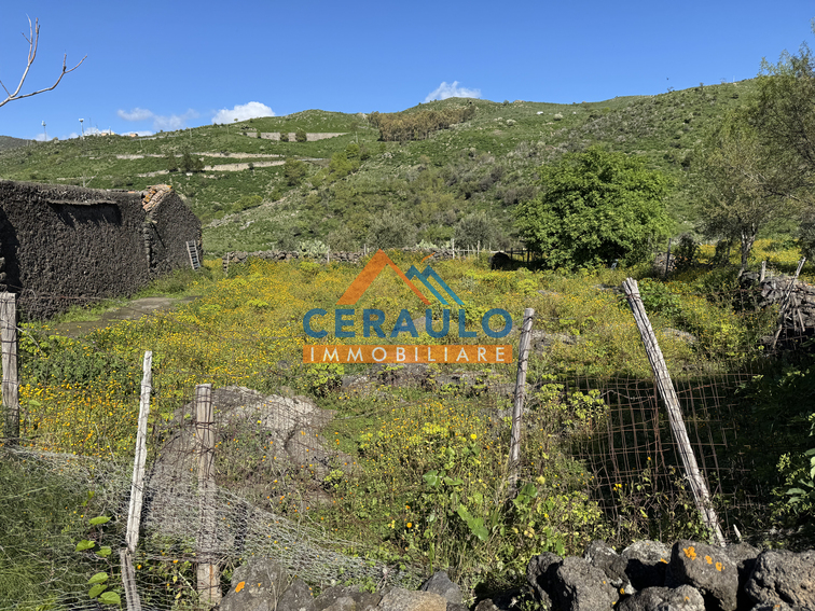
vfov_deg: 56.8
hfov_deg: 71.6
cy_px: 306
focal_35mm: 24
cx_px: 408
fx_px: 565
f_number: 1.78
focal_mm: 6.76
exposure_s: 1/3597
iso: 80
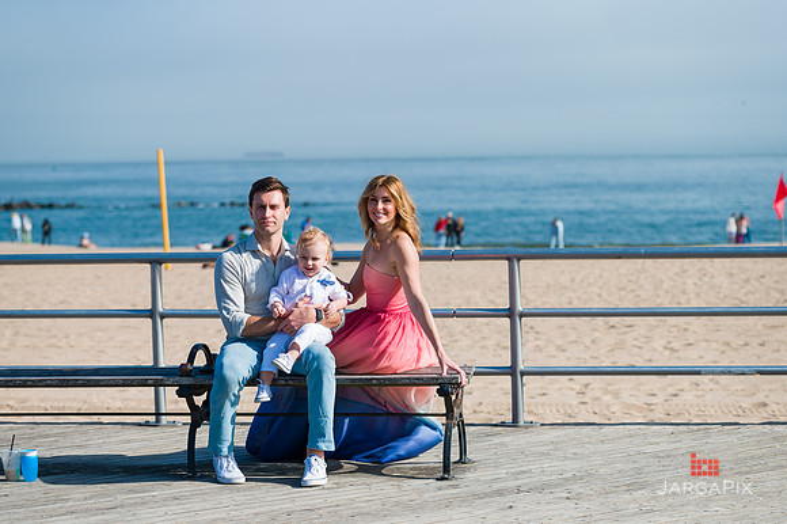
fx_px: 2141
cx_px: 394
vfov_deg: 13.9
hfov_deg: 20.8
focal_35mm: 98
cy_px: 262
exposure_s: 1/3200
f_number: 4
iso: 200
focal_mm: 98
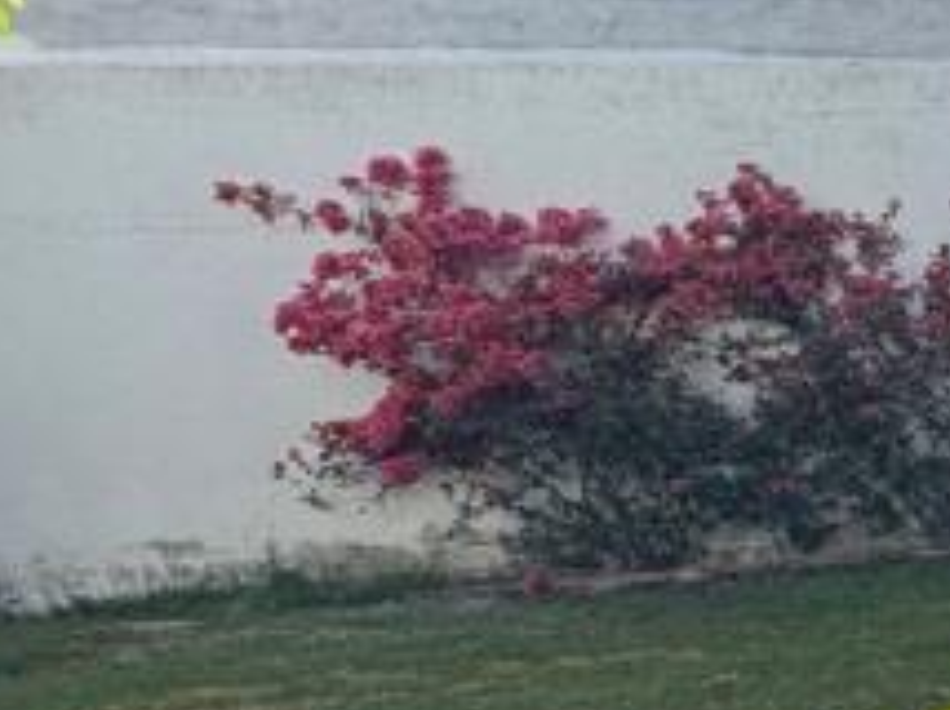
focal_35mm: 67
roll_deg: +2.5
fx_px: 1837
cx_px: 1731
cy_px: 635
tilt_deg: -11.6
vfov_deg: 21.4
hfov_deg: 20.3
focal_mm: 2.22
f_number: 2.2
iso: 40
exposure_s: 1/407
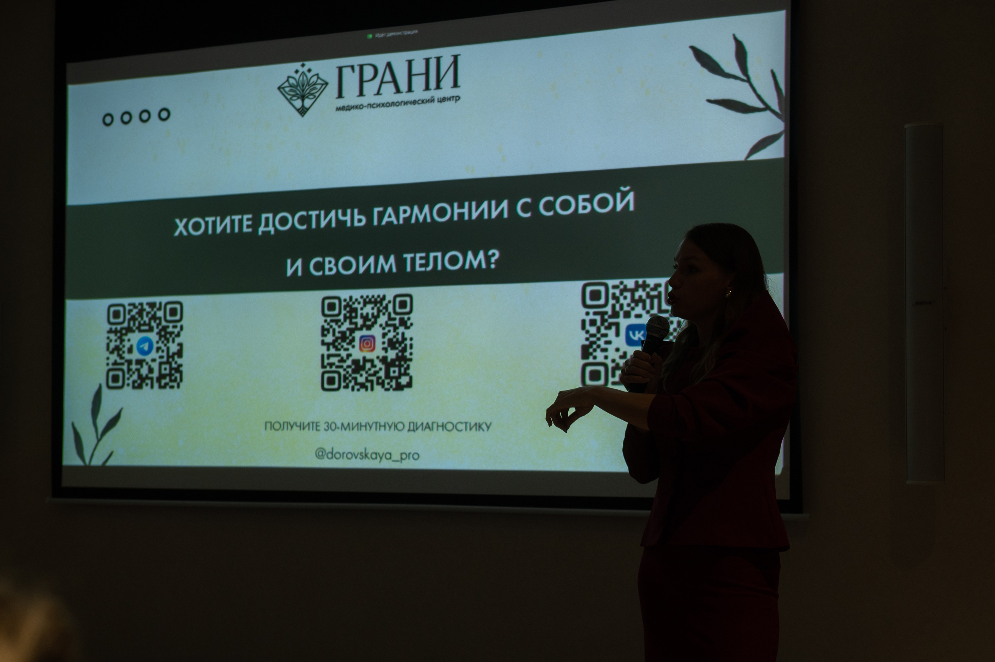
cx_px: 623
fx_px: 1487
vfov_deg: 25.0
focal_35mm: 54
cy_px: 411
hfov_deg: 36.8
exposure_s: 1/100
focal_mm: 40
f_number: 3.5
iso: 400
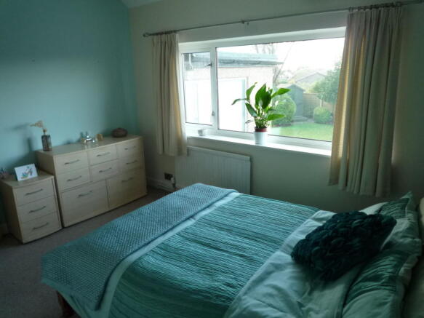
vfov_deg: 54.9
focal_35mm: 25
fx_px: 306
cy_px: 159
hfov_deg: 69.4
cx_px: 212
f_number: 2.8
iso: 200
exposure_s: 1/30
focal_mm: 4.4
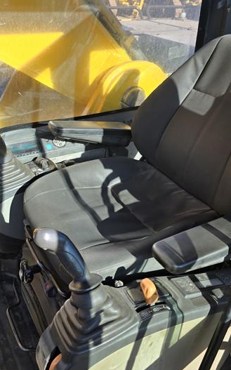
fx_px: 373
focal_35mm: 37
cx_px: 62
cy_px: 162
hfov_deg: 33.8
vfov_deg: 52.6
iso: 12
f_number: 1.7
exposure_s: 1/319
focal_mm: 6.3
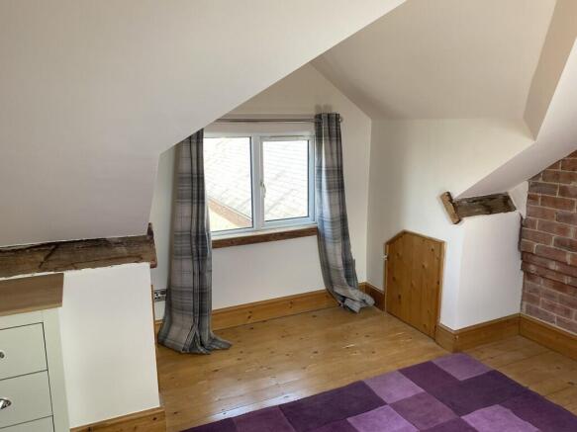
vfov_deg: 53.0
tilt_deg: -10.2
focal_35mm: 26
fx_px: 433
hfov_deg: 67.3
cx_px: 288
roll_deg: +0.5
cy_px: 216
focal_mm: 4.25
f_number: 1.8
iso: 64
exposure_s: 1/122
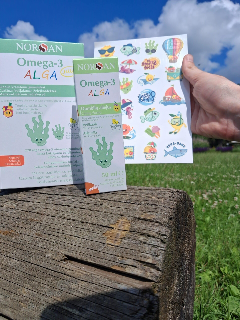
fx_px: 250
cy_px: 160
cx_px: 120
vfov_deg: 65.3
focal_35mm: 27
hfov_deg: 51.4
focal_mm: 4
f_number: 1.8
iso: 25
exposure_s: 1/1163
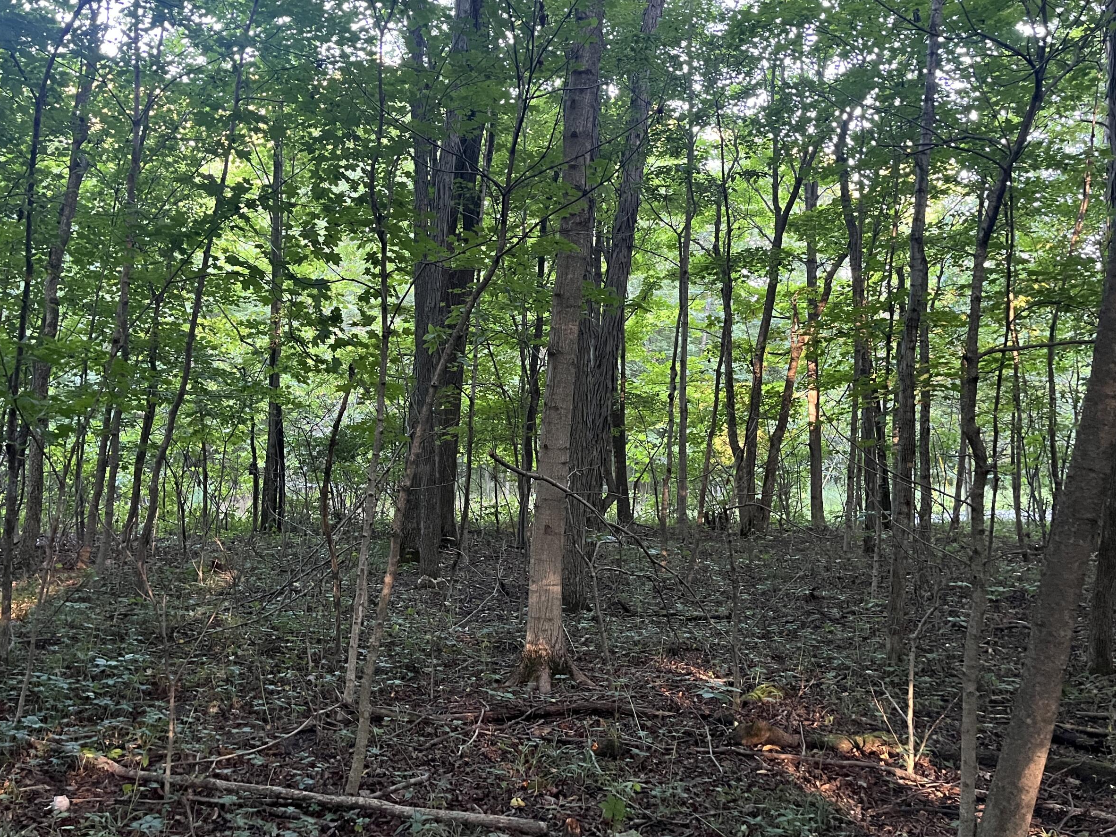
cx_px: 528
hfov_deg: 55.3
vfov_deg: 42.8
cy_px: 342
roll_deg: +0.1
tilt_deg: +3.7
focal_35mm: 33
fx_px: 1064
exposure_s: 1/60
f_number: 1.6
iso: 400
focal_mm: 5.1
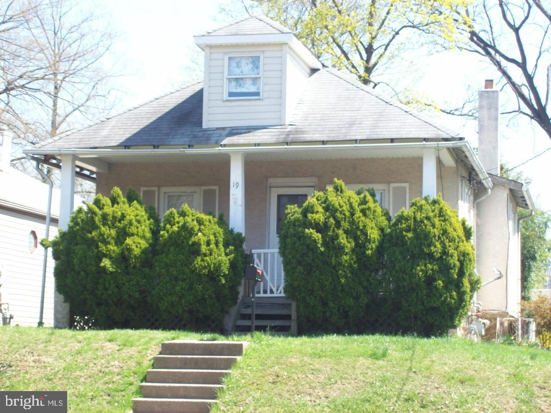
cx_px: 276
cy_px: 206
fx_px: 1385
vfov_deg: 17.0
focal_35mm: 87
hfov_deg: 22.5
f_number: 4.3
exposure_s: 1/173
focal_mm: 14.3
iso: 80
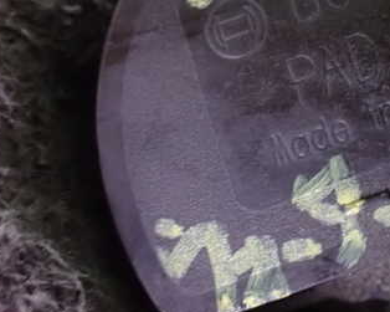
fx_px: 646
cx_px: 354
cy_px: 81
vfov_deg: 26.8
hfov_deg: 31.9
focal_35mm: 56
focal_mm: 5.4
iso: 1600
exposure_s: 1/30
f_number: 2.3
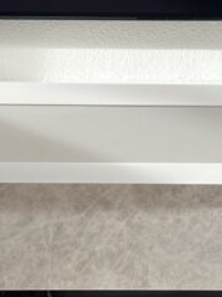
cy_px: 171
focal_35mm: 113
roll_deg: +0.7
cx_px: 179
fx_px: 966
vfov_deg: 17.4
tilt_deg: -5.7
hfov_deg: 13.0
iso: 80
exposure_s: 1/120
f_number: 1.5
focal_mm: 5.7
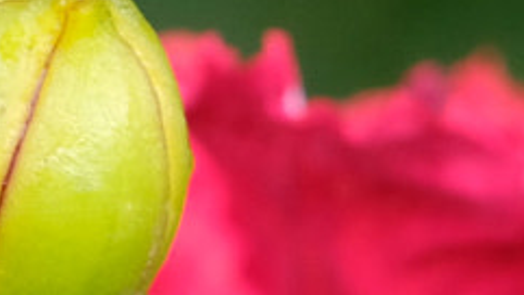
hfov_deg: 5.8
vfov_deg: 3.3
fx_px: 5117
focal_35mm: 368
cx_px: -185
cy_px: -197
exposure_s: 1/50
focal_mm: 35
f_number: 5.6
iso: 800
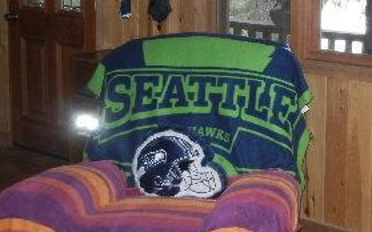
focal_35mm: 73
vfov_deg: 17.6
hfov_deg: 27.5
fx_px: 740
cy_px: 24
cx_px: 316
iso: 393
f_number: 3.5
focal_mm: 5.4
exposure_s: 1/30
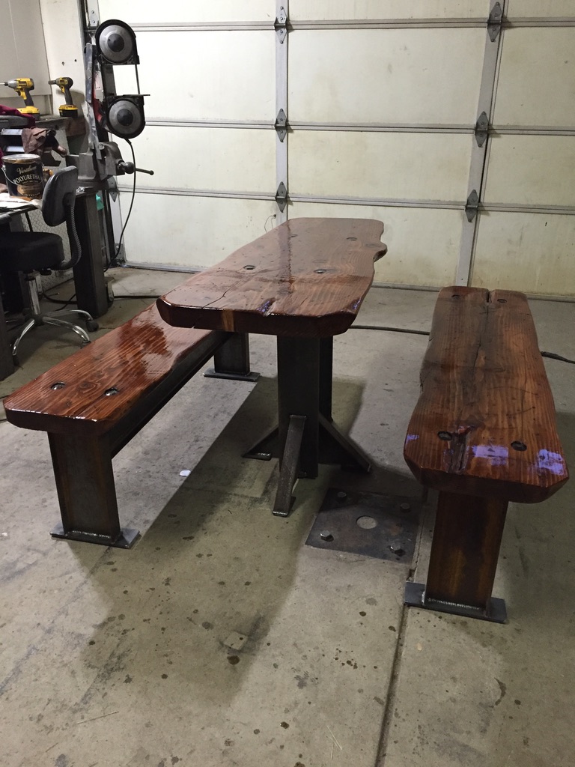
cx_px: 288
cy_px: 384
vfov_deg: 61.7
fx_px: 642
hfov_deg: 48.2
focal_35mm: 29
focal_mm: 4.15
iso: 250
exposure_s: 1/30
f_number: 2.2
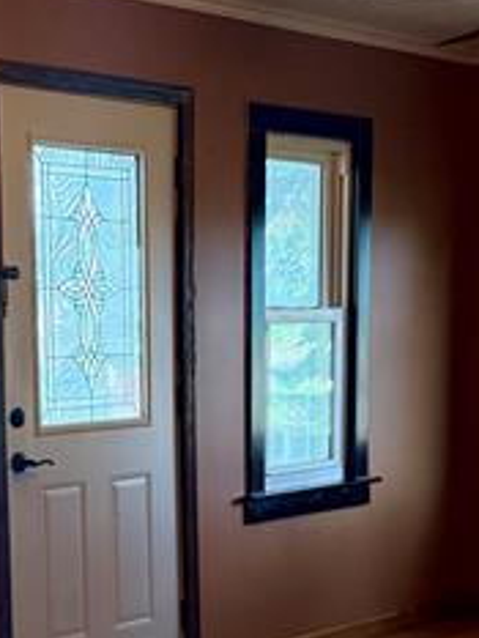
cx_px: -41
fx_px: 1456
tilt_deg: -7.1
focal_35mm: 79
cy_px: 534
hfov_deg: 18.0
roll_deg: +2.3
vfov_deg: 24.2
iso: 400
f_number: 1.78
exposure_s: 1/120
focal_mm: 6.76
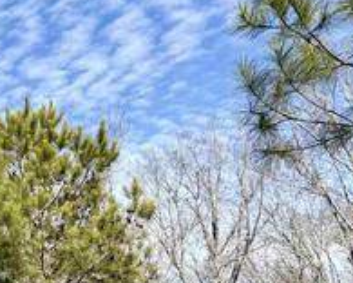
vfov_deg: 19.4
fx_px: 804
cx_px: -114
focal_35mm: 77
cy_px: 278
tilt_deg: +9.6
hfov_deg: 22.1
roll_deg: +0.6
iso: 80
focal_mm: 6.76
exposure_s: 1/2801
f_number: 1.78
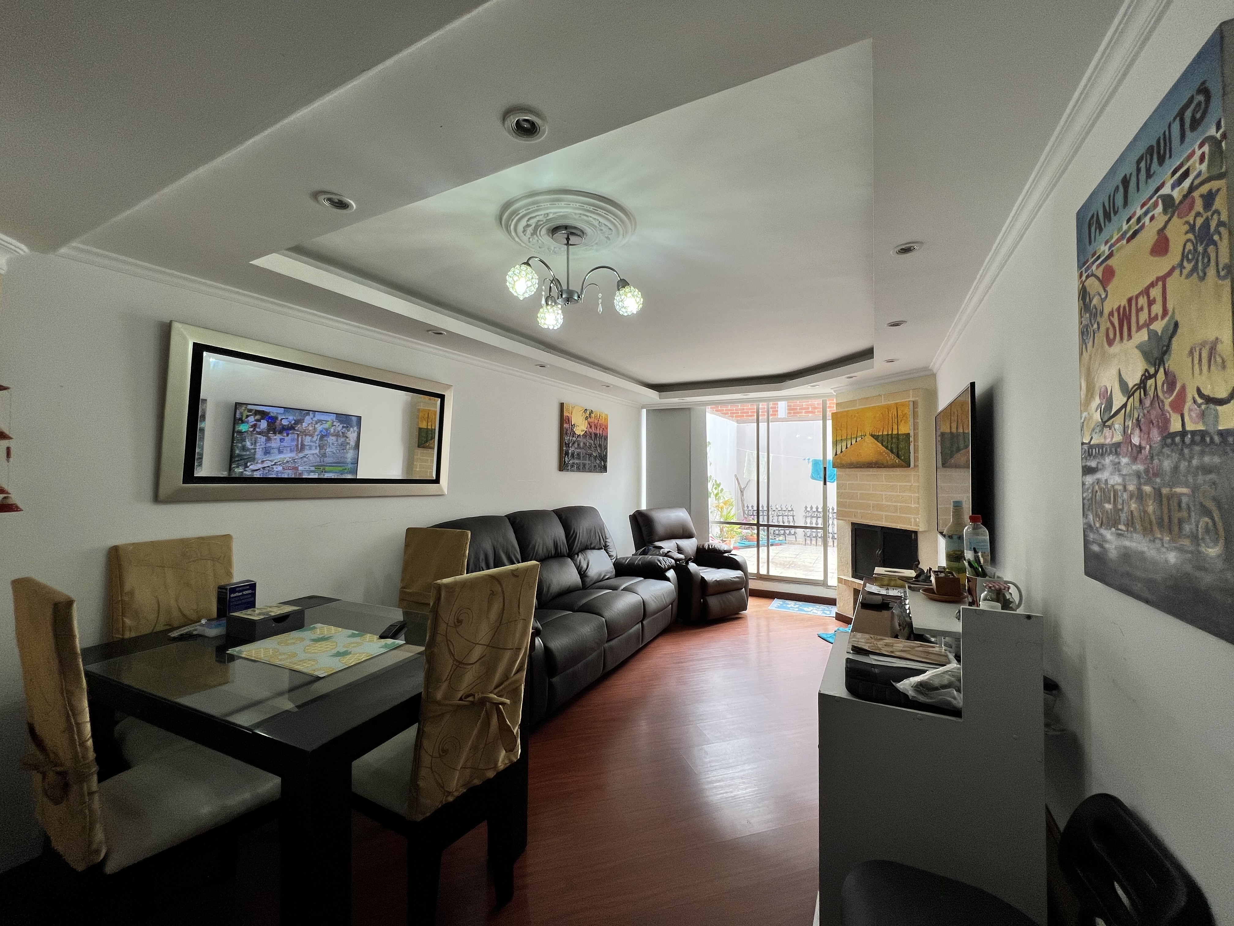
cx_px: 617
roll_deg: -0.3
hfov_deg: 106.2
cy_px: 463
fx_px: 463
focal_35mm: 13
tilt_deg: +0.5
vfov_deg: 89.9
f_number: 1.8
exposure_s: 1/120
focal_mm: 1.57
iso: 32
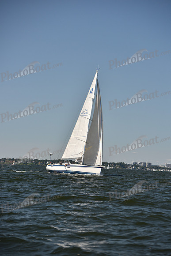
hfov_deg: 13.4
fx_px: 726
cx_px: 86
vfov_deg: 20.0
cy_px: 128
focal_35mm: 102
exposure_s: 1/1600
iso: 250
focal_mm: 102
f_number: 3.5
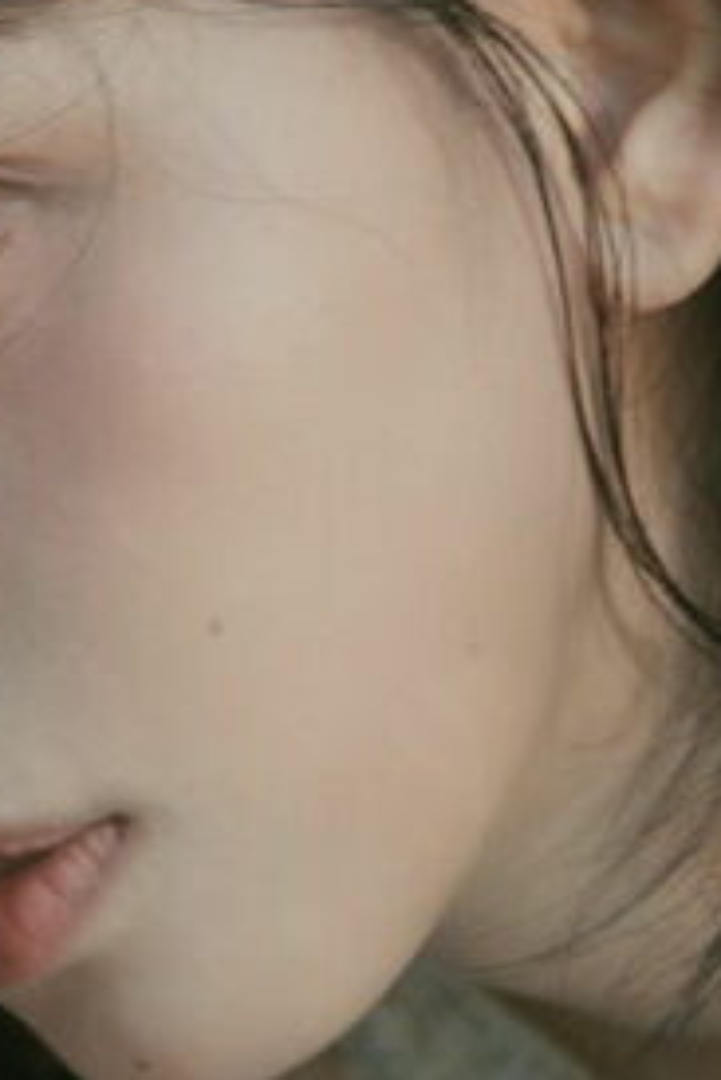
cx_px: 433
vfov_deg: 5.1
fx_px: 12061
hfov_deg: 3.4
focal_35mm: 402
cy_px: 1318
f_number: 2.8
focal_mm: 70
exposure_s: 1/125
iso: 100
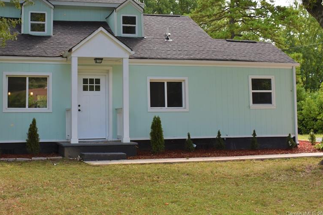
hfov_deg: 38.8
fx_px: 455
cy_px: 72
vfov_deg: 26.5
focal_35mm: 51
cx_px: 114
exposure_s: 1/200
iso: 100
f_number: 8
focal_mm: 25
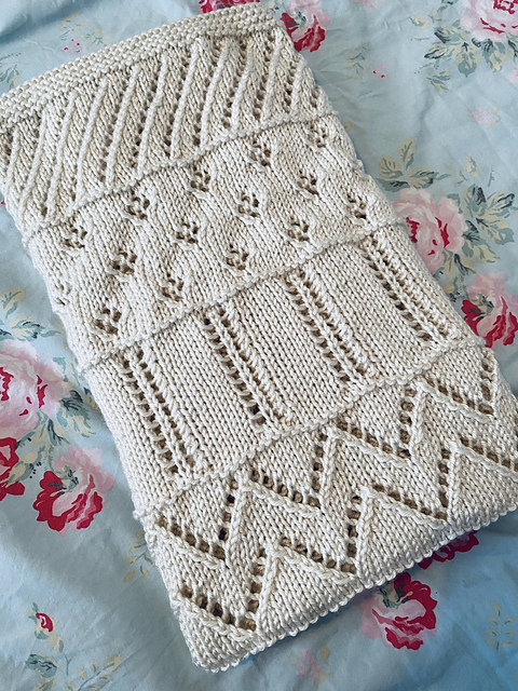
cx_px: 259
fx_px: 519
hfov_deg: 53.1
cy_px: 346
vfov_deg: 67.3
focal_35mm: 26
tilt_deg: -73.7
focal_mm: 4.25
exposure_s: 1/50
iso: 160
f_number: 1.8
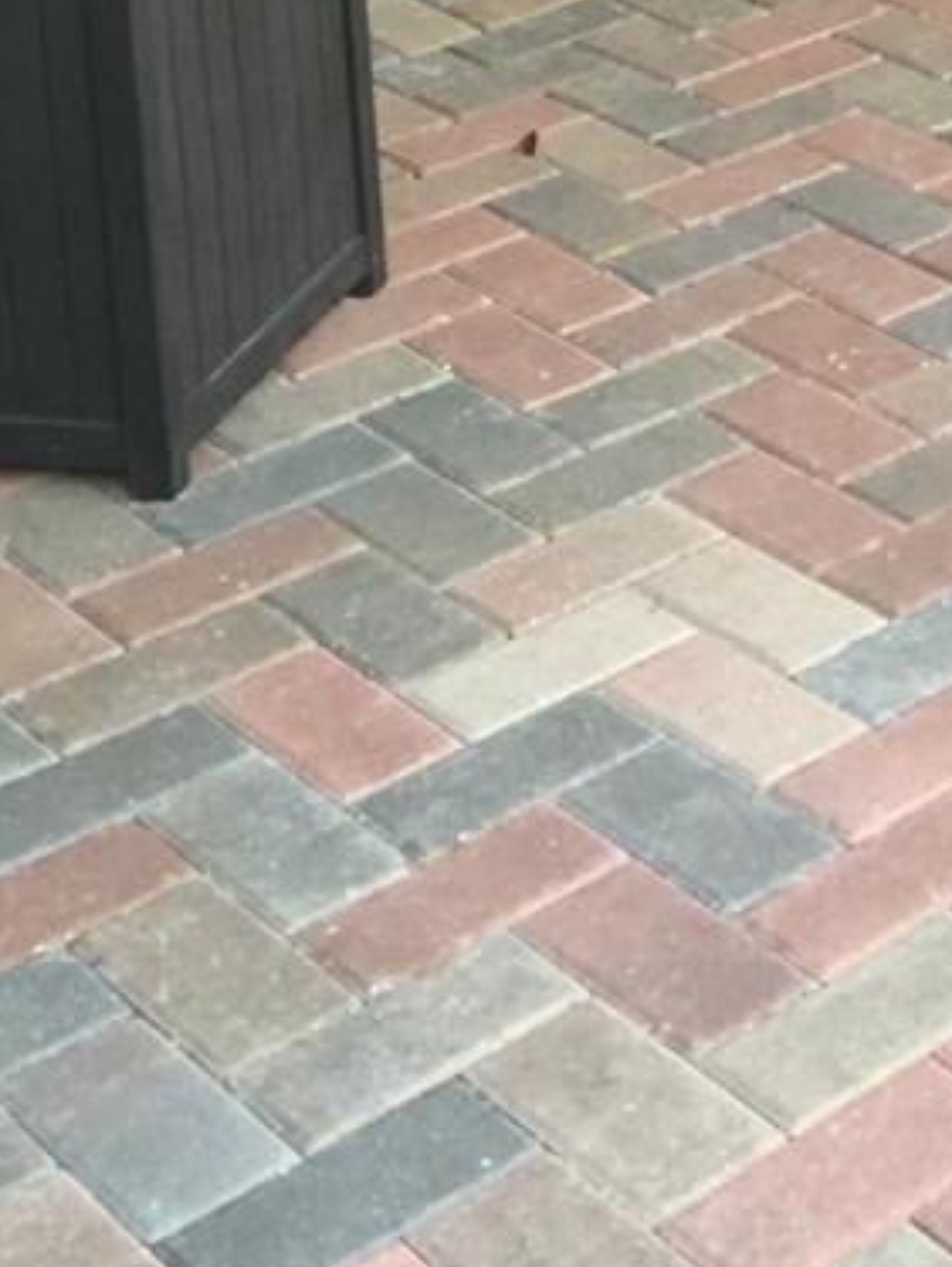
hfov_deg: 15.1
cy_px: -606
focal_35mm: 93
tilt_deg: -10.2
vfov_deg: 18.7
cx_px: 1301
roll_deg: +1.9
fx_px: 3406
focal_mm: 4.15
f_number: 2.2
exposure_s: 1/15
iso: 50
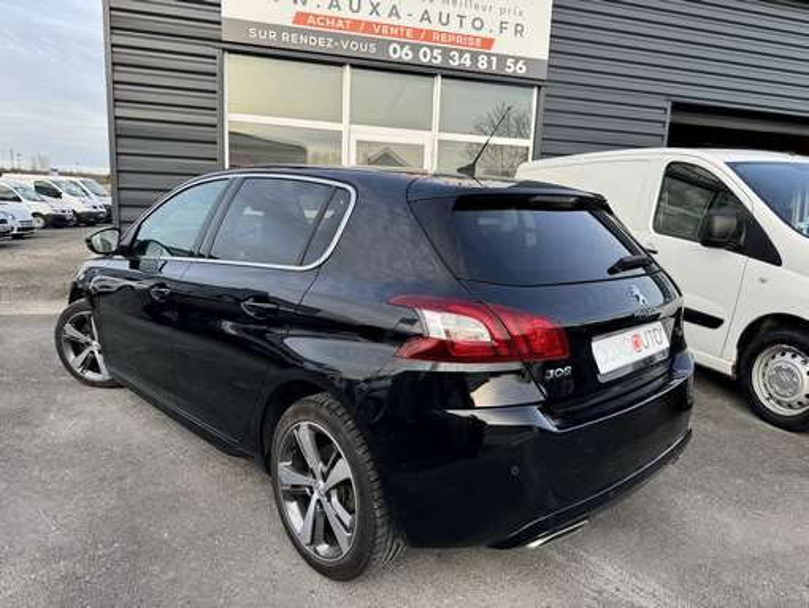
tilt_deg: -9.7
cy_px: 304
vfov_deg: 56.9
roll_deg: -2.4
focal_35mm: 24
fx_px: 561
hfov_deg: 71.6
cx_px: 404
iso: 80
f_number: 1.78
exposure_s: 1/474
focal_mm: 6.86
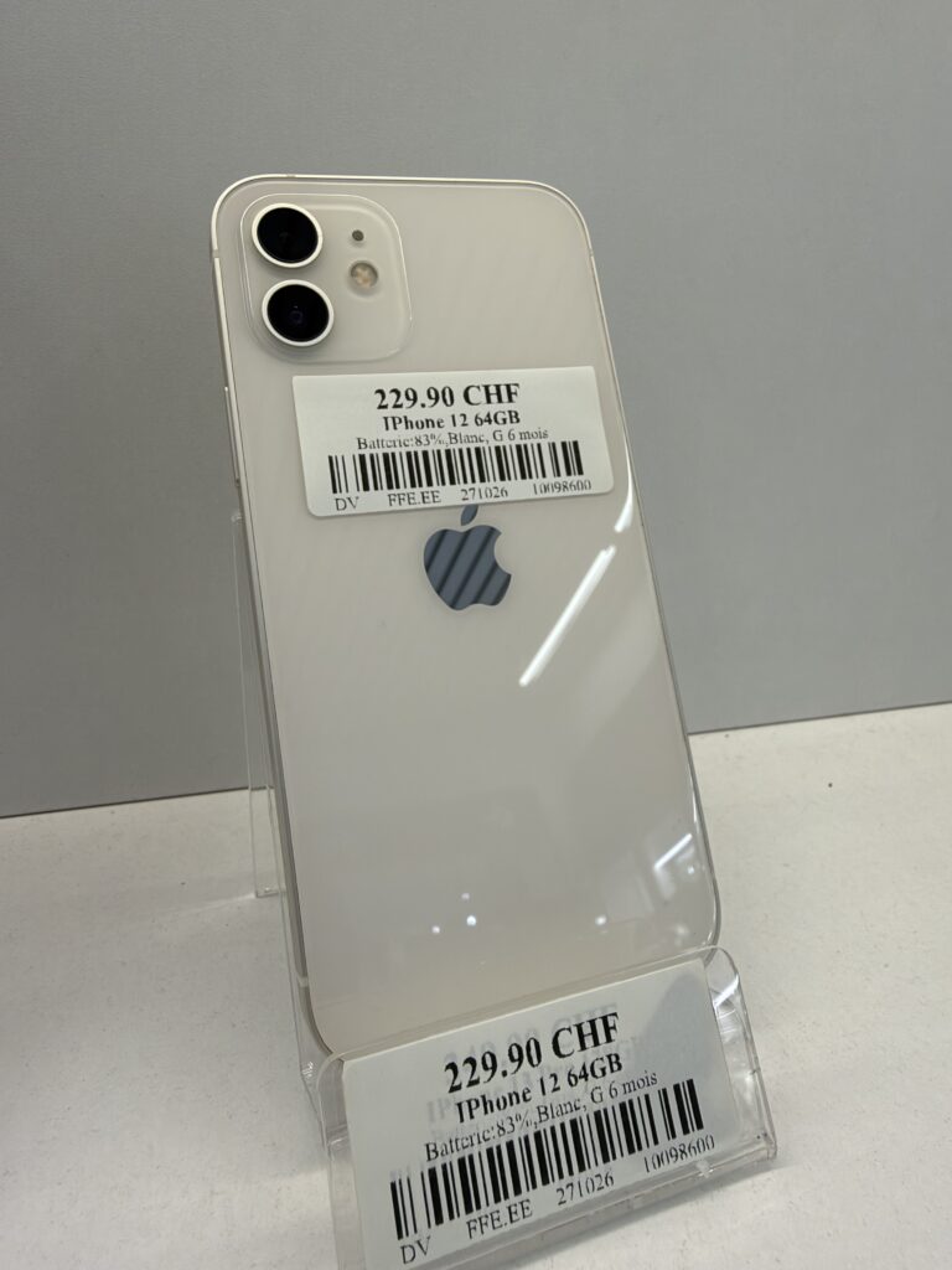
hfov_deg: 54.9
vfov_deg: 69.4
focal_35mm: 25
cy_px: 635
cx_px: 476
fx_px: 917
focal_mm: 2.22
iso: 80
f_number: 2.2
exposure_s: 1/100
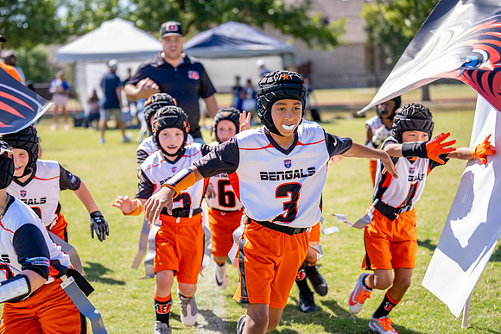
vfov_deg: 16.2
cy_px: 179
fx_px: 1171
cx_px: 213
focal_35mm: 84
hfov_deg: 24.1
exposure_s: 1/1000
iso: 160
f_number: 2.8
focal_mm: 70
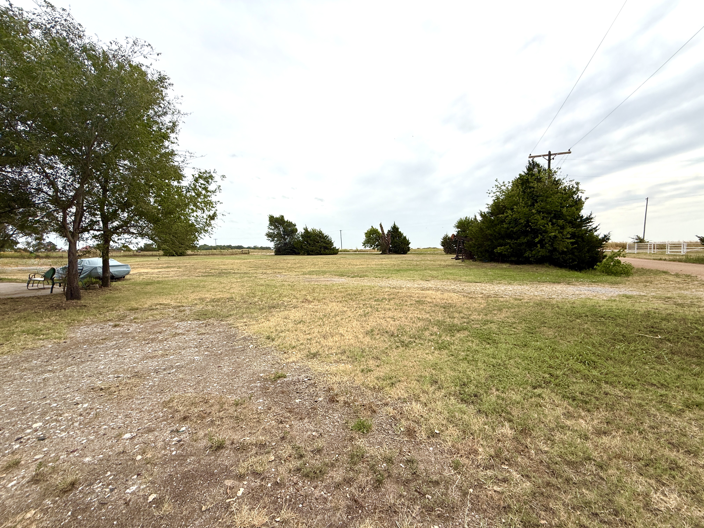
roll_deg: +0.6
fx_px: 285
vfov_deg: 85.7
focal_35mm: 14
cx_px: 352
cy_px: 264
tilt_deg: -0.9
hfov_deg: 102.1
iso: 50
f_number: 2.2
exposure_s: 1/2506
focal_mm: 2.22
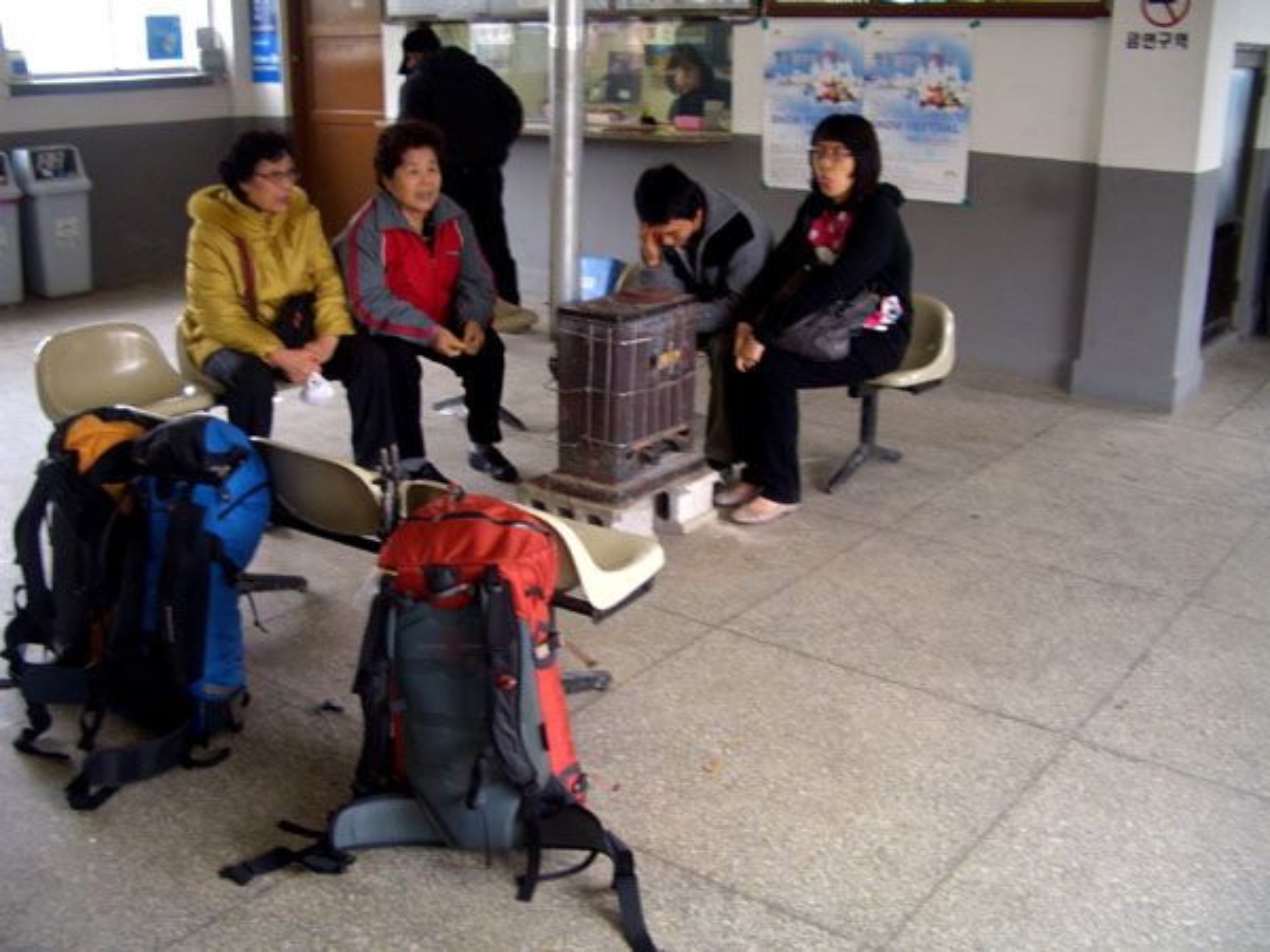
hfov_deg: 52.6
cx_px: 635
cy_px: 476
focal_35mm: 35
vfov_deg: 40.7
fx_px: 1284
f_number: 2.6
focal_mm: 5.8
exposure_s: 1/8
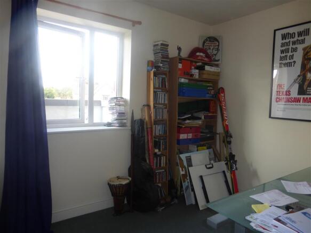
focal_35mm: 24
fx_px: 216
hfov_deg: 71.6
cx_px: 156
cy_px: 116
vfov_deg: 56.8
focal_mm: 4.3
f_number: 3.3
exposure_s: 1/60
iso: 100
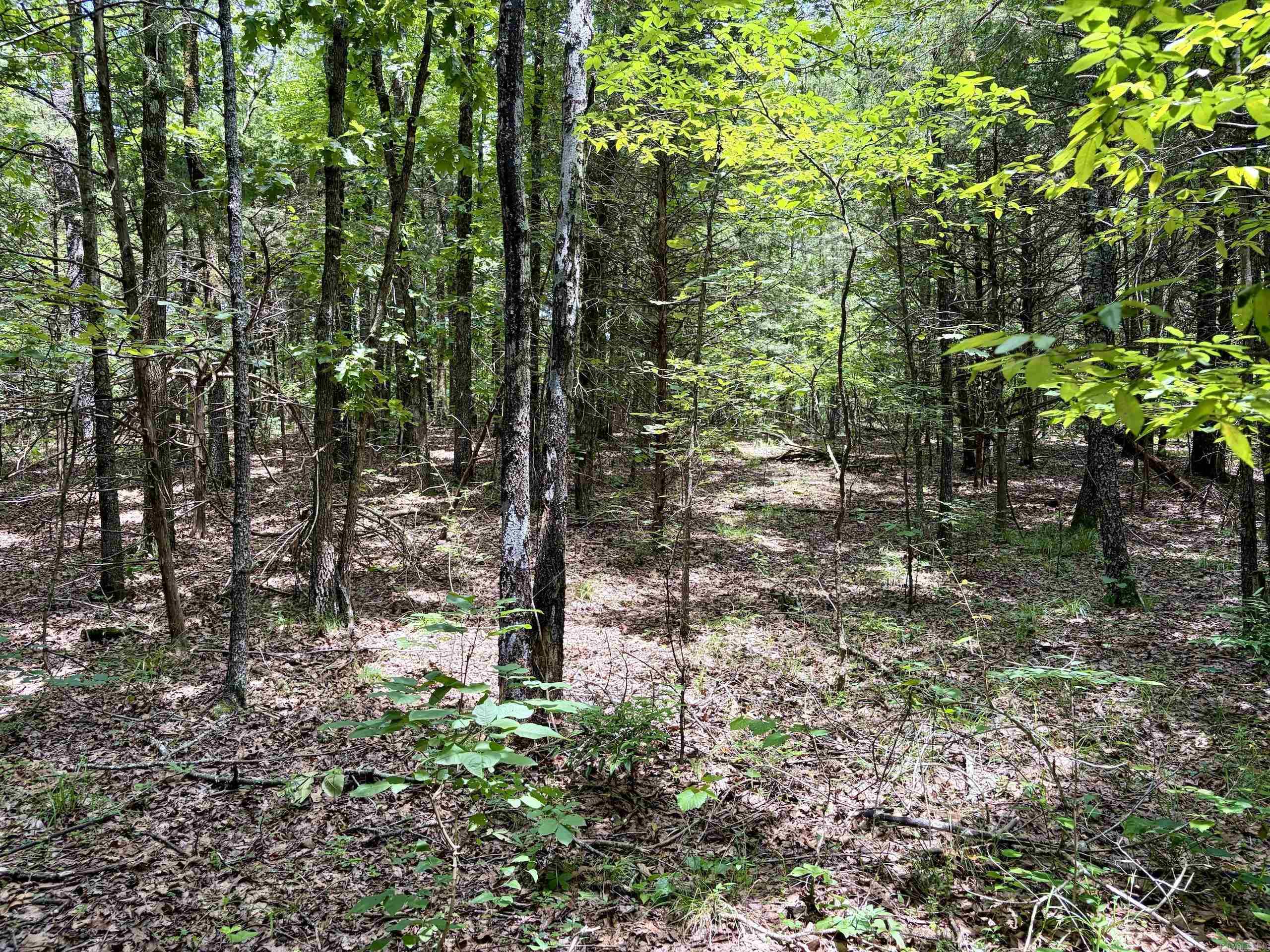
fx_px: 954
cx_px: 635
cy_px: 476
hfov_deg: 67.3
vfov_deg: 53.1
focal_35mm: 26
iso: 50
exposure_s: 1/171
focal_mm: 5.96
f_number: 1.6
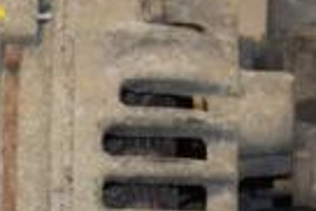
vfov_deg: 3.1
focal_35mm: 436
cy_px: 355
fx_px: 3831
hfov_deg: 4.7
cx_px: -79
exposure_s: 1/200
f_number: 5.6
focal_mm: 66
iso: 800
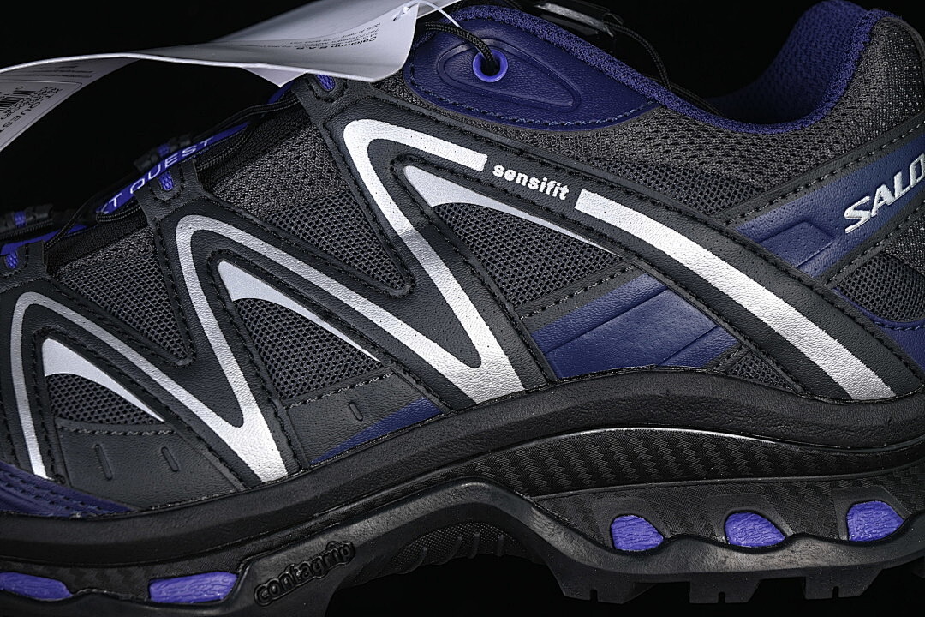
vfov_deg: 18.2
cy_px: 308
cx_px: 462
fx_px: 1927
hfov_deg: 27.0
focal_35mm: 75
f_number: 6.3
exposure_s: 1/50
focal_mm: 50
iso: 160
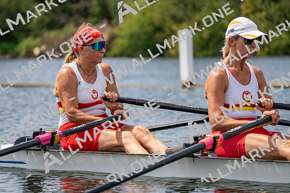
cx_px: 145
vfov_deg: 6.0
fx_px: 1853
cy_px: 96
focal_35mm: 230
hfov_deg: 8.9
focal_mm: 230
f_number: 5.6
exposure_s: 1/1600
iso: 200
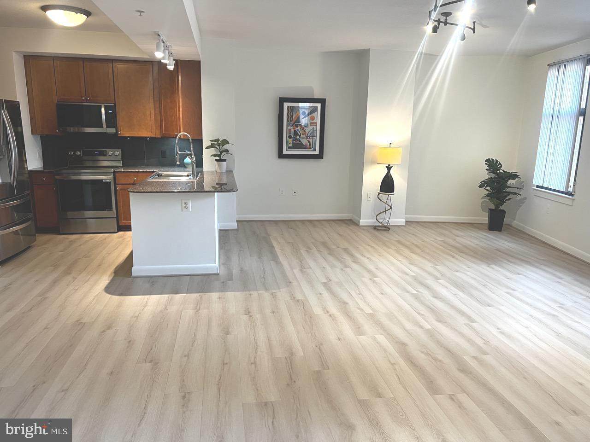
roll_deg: -0.9
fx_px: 443
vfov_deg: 53.1
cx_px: 295
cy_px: 221
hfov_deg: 67.3
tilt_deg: -12.3
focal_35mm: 26
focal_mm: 5.7
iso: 100
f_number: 1.5
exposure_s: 1/60
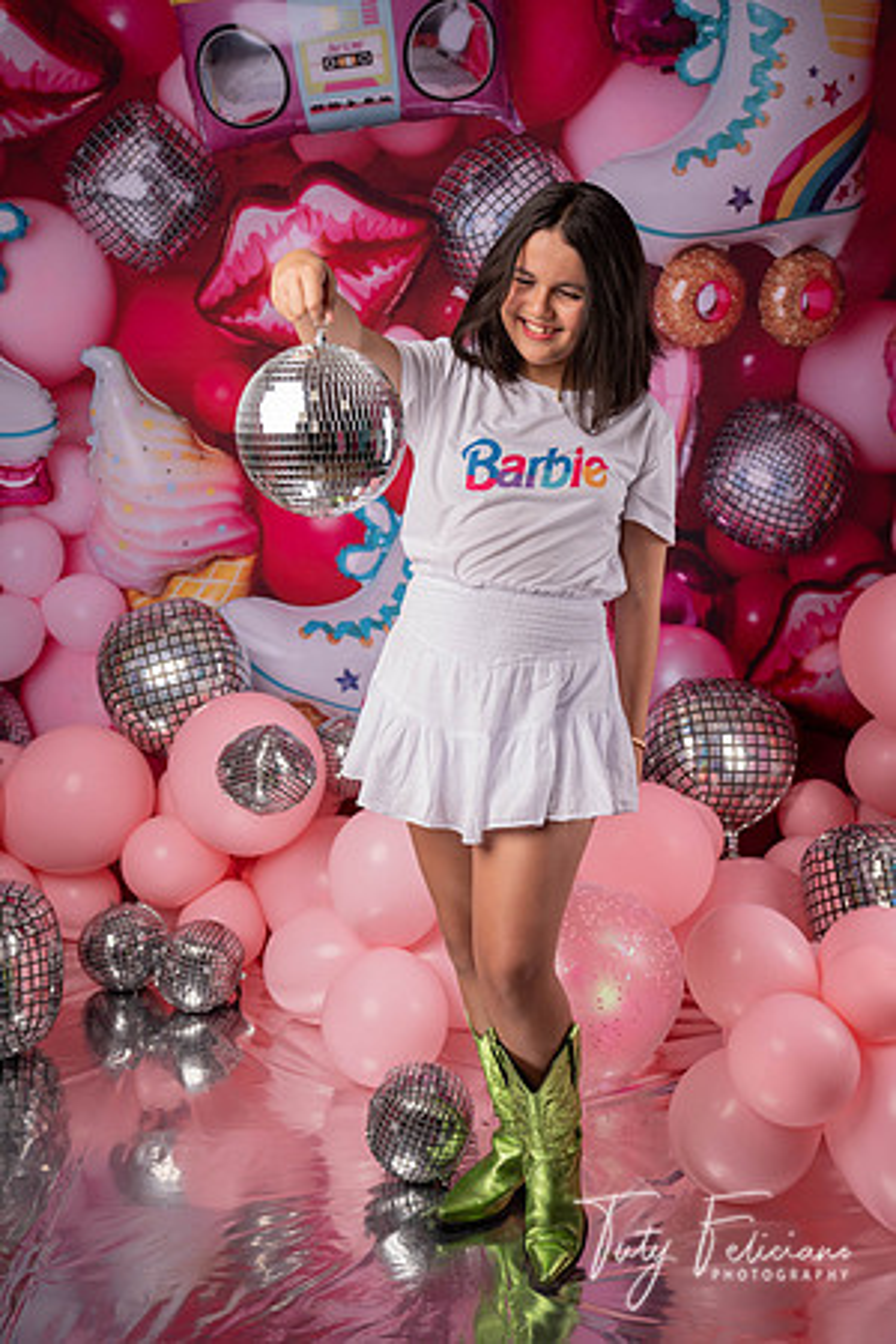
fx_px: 1531
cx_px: 448
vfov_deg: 47.4
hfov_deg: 32.6
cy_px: 672
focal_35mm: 41
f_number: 4.5
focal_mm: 41
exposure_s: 1/250
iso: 125
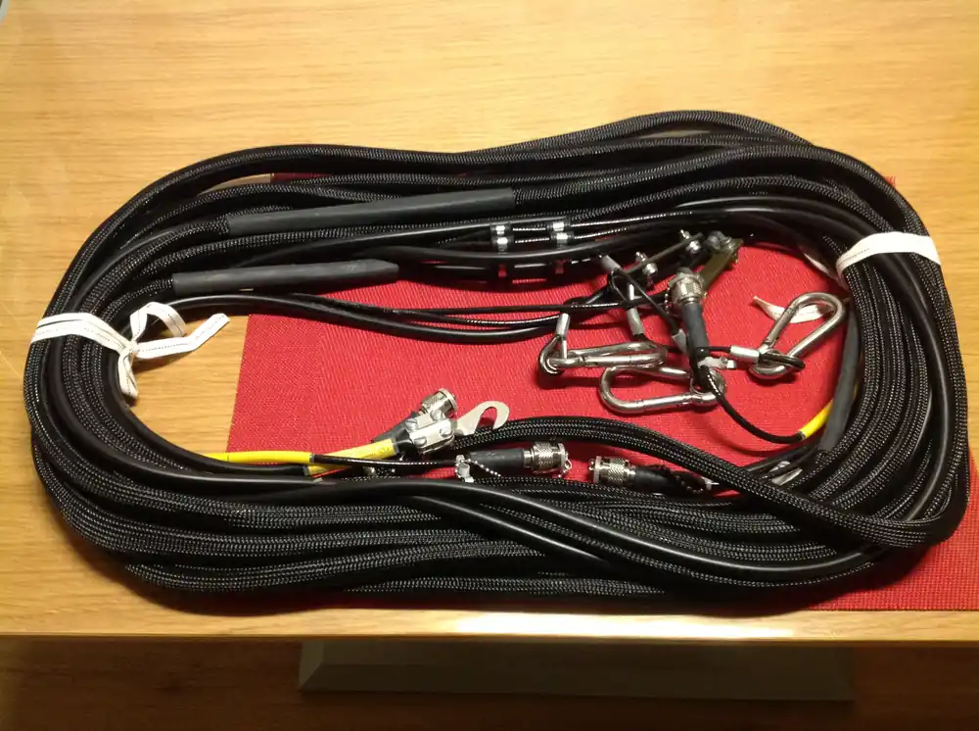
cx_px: 490
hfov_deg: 52.7
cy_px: 366
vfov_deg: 40.6
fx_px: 988
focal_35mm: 35
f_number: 2.4
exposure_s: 1/15
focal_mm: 4.28
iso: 320
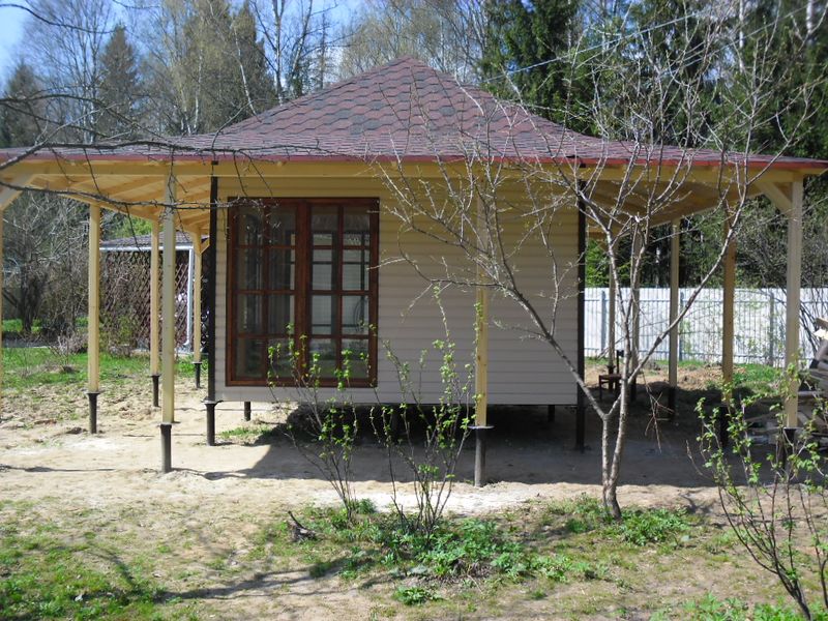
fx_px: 885
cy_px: 310
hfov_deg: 50.1
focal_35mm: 37
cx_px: 414
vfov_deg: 38.7
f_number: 4
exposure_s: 1/362
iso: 80
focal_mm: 6.6
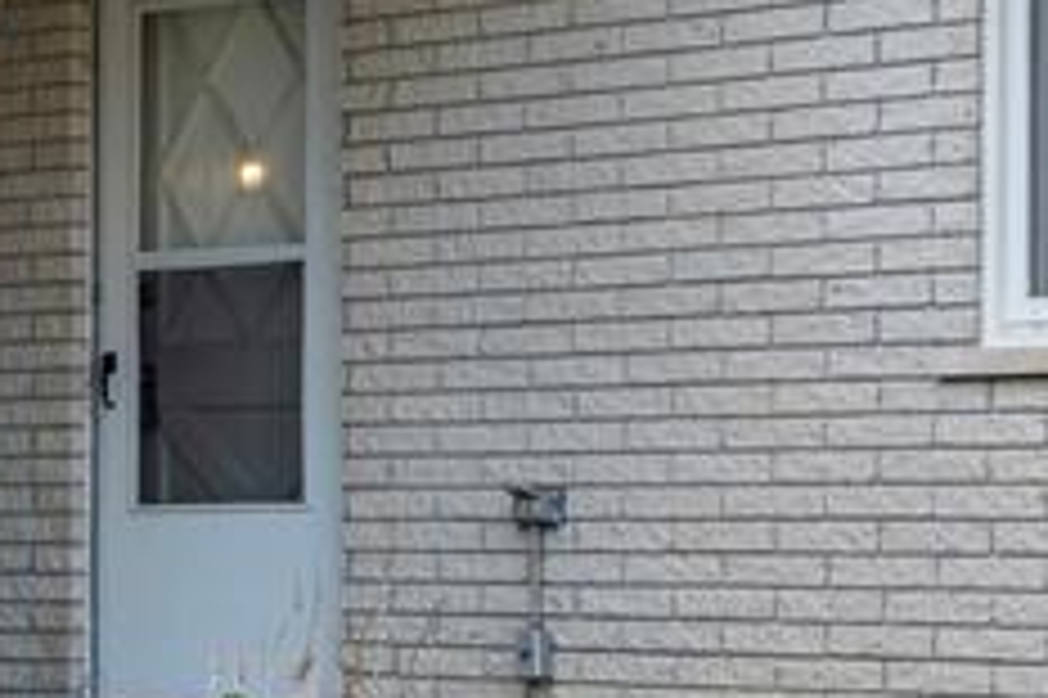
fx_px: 4480
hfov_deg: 13.2
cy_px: 518
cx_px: 18
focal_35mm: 154
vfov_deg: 8.9
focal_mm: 35
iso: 100
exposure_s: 1/40
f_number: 8
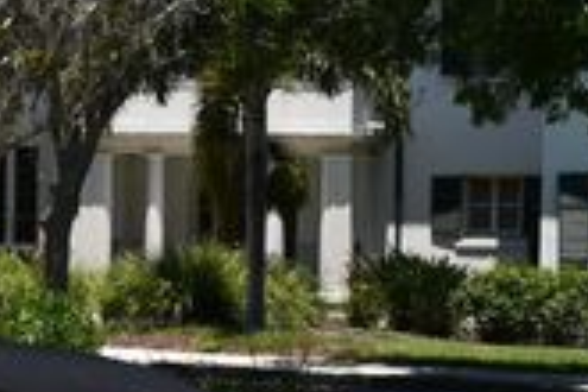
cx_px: -331
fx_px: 3038
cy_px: 356
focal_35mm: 186
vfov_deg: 7.4
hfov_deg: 10.6
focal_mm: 24
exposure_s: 1/320
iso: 100
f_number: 9
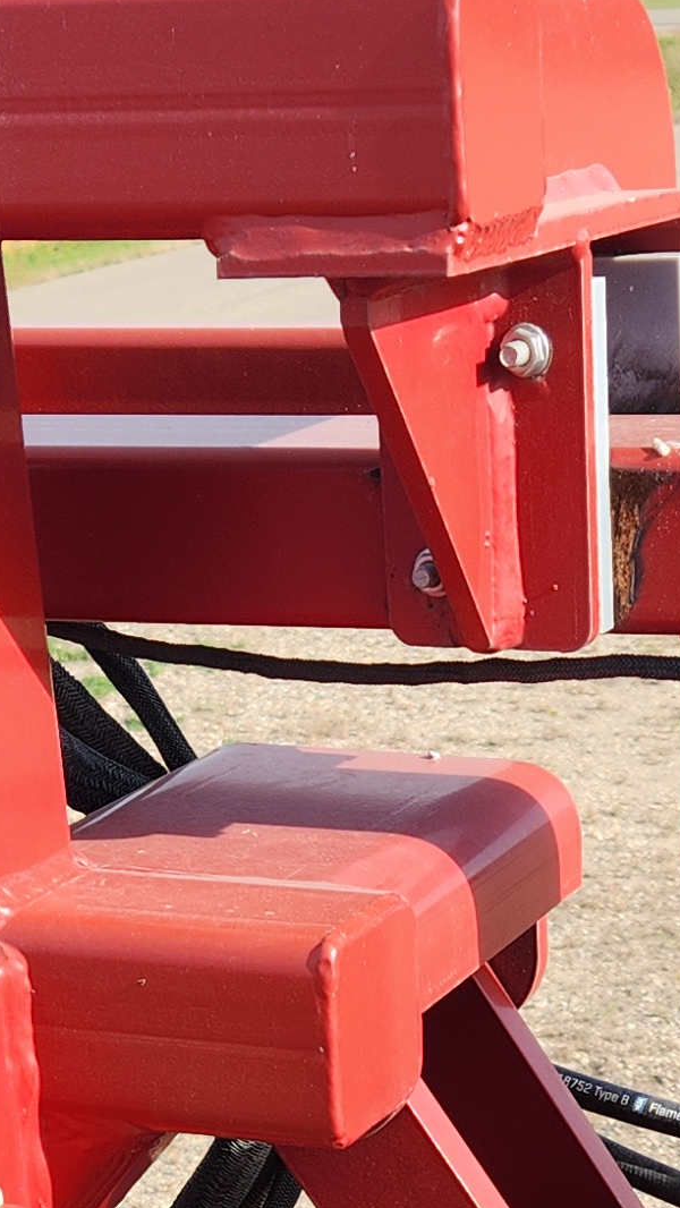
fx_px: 3012
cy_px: 1369
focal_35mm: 94
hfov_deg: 12.8
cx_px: 512
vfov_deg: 21.4
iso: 20
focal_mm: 5.4
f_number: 1.8
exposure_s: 1/876
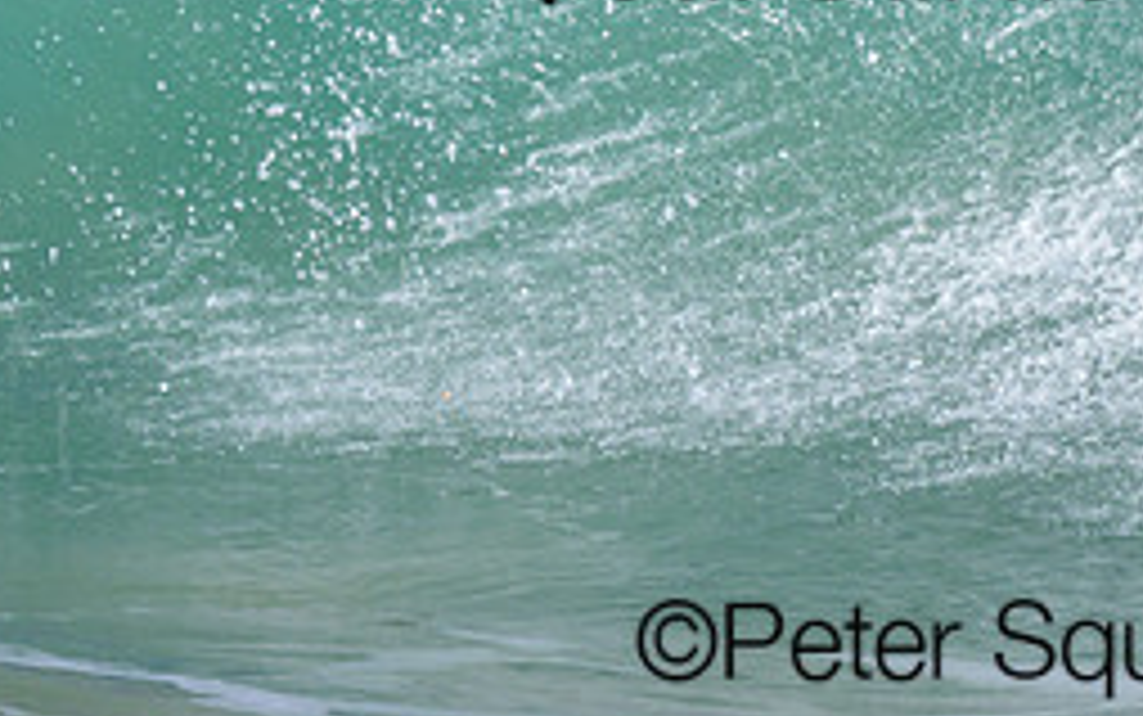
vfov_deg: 0.5
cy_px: -397
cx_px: 1018
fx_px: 79593
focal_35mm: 2554
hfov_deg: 0.8
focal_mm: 800
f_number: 6.3
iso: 360
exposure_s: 1/2000
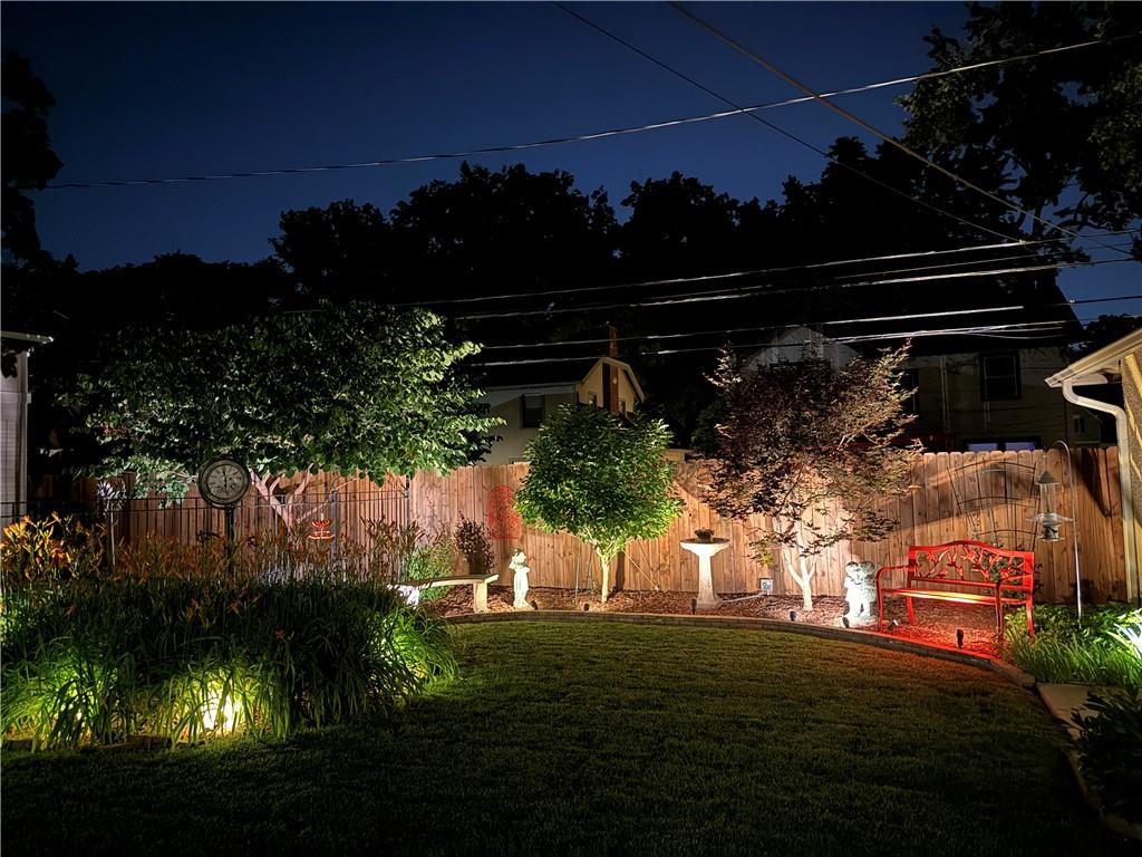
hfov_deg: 71.6
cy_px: 428
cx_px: 571
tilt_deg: +3.5
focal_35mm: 24
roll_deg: +1.4
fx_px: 792
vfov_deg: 56.8
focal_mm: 6.76
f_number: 1.78
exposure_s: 1/9
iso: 2000
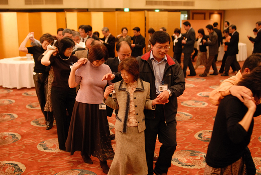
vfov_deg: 32.0
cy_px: 88
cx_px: 130
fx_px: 305
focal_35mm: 42
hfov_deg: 46.3
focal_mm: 28
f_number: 2
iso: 800
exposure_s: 1/80
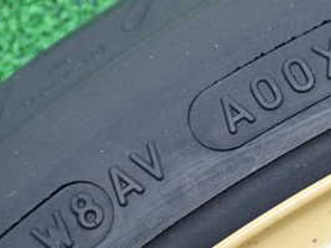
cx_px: 195
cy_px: 160
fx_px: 946
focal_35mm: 99
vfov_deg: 14.9
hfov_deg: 19.8
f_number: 2.9
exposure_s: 1/125
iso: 400
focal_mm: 7.84
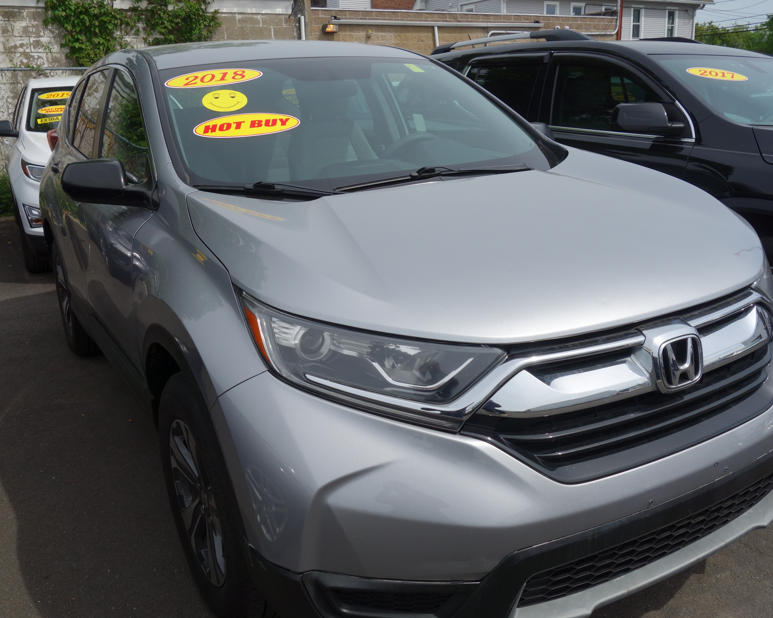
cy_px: 313
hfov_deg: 55.7
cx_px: 384
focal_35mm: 32
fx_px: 732
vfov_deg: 45.8
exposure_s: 1/800
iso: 125
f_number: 5.6
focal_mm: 10.4
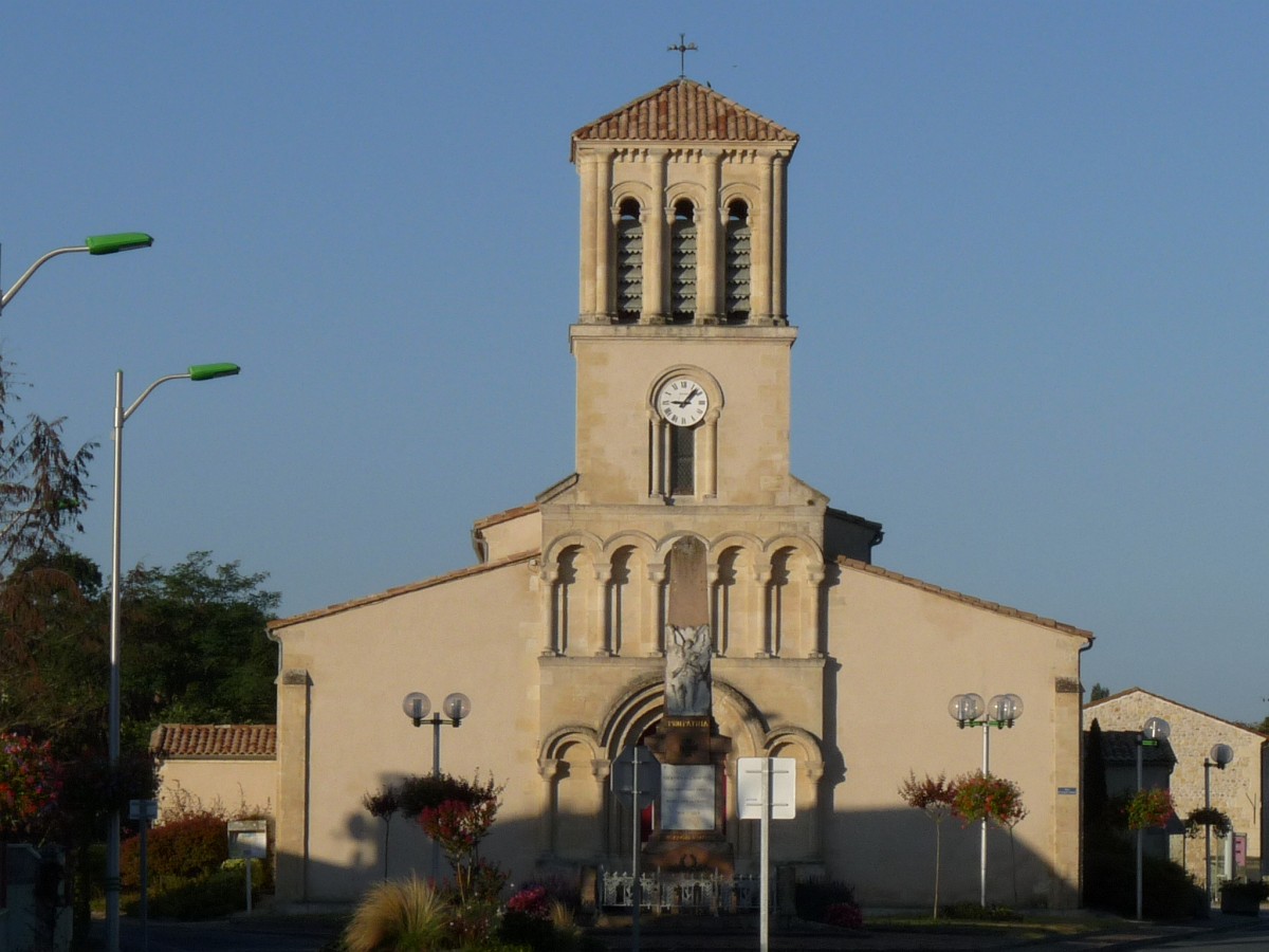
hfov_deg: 12.3
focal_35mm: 161
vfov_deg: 9.2
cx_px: 634
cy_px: 476
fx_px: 5902
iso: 100
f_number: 7.1
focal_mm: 16.1
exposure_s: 1/400
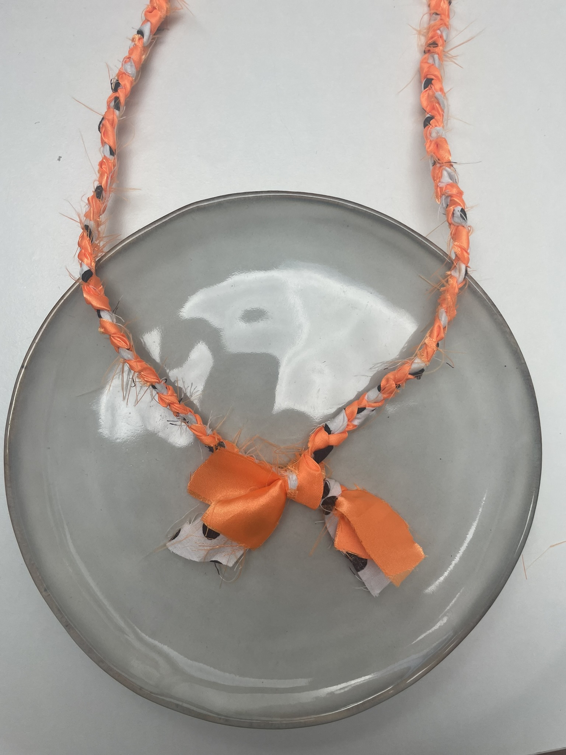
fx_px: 567
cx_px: 283
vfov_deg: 67.3
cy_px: 378
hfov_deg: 53.1
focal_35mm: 26
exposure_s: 1/842
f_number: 1.6
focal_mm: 4.2
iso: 32
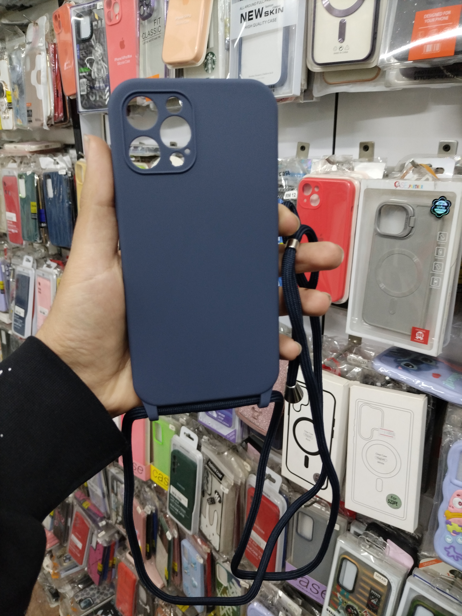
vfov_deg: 67.3
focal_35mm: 26
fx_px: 463
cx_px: 231
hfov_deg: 53.1
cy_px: 308
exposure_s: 1/50
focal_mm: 4.7
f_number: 1.8
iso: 250
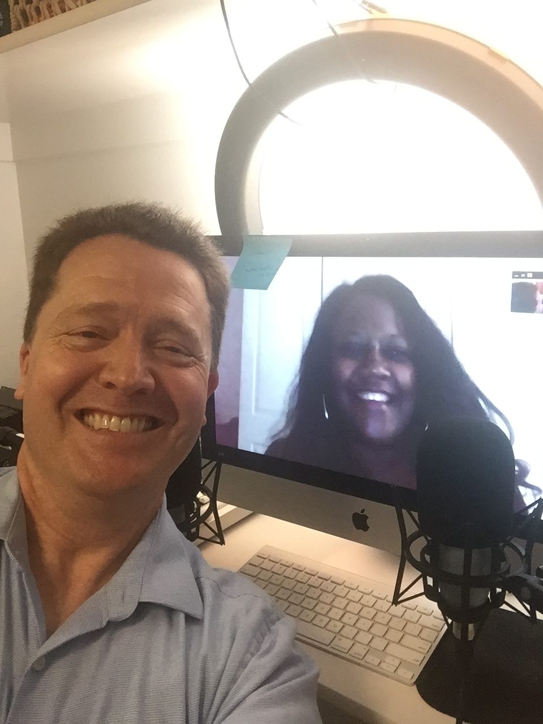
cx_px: 272
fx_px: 648
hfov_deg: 45.4
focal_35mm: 31
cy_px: 362
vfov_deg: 58.4
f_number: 2.2
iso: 125
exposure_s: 1/30
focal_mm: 2.65
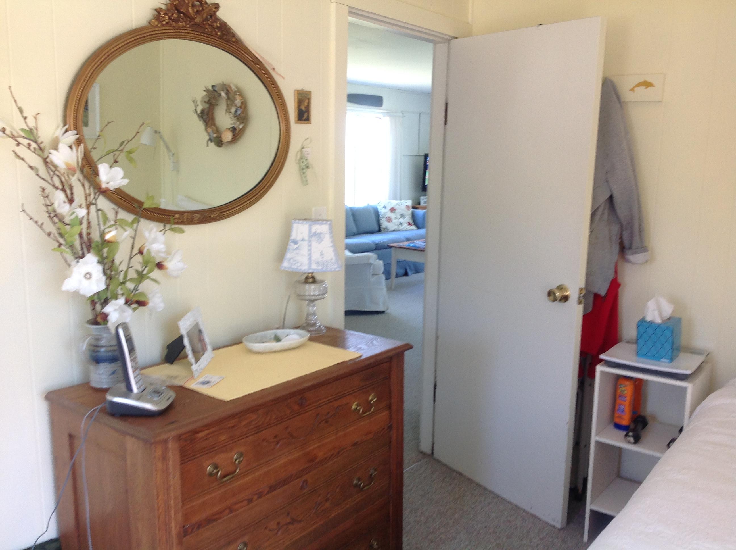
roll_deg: -2.8
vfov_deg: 40.6
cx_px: 368
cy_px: 275
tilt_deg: -7.8
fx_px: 743
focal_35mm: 35
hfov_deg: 52.7
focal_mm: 4.28
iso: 64
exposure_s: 1/30
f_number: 2.4
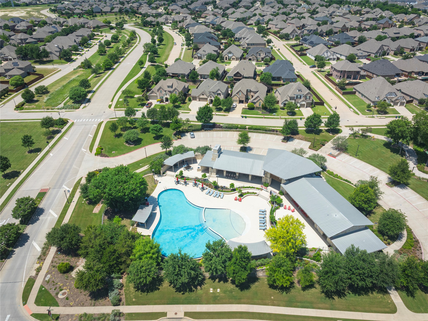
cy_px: 160
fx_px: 297
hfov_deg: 71.6
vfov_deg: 56.8
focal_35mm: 24
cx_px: 214
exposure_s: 1/320
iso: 100
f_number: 7.1
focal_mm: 12.29
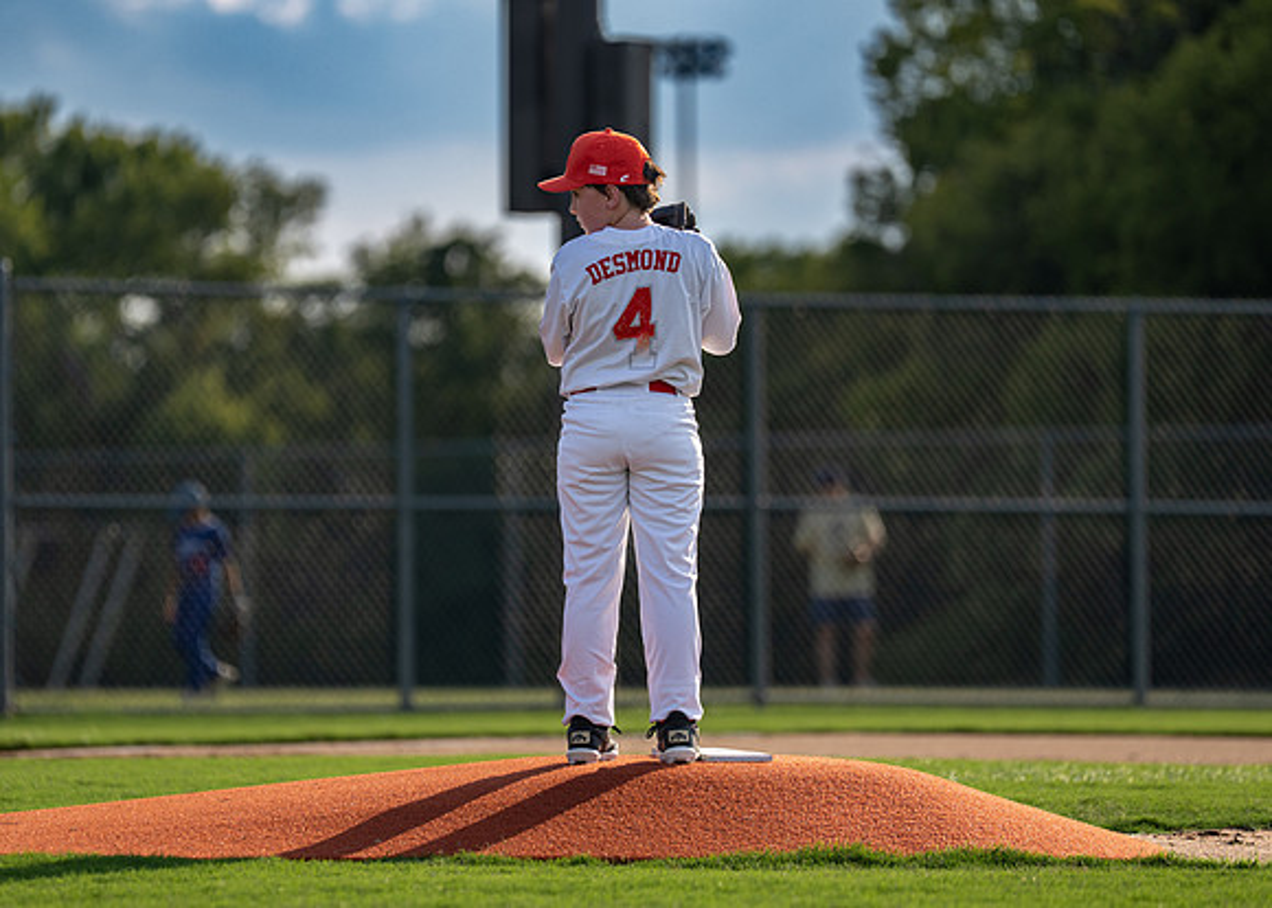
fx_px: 9156
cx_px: 559
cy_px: 419
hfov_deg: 7.9
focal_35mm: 254
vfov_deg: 5.7
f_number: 2.8
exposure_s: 1/2500
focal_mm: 197
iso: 200
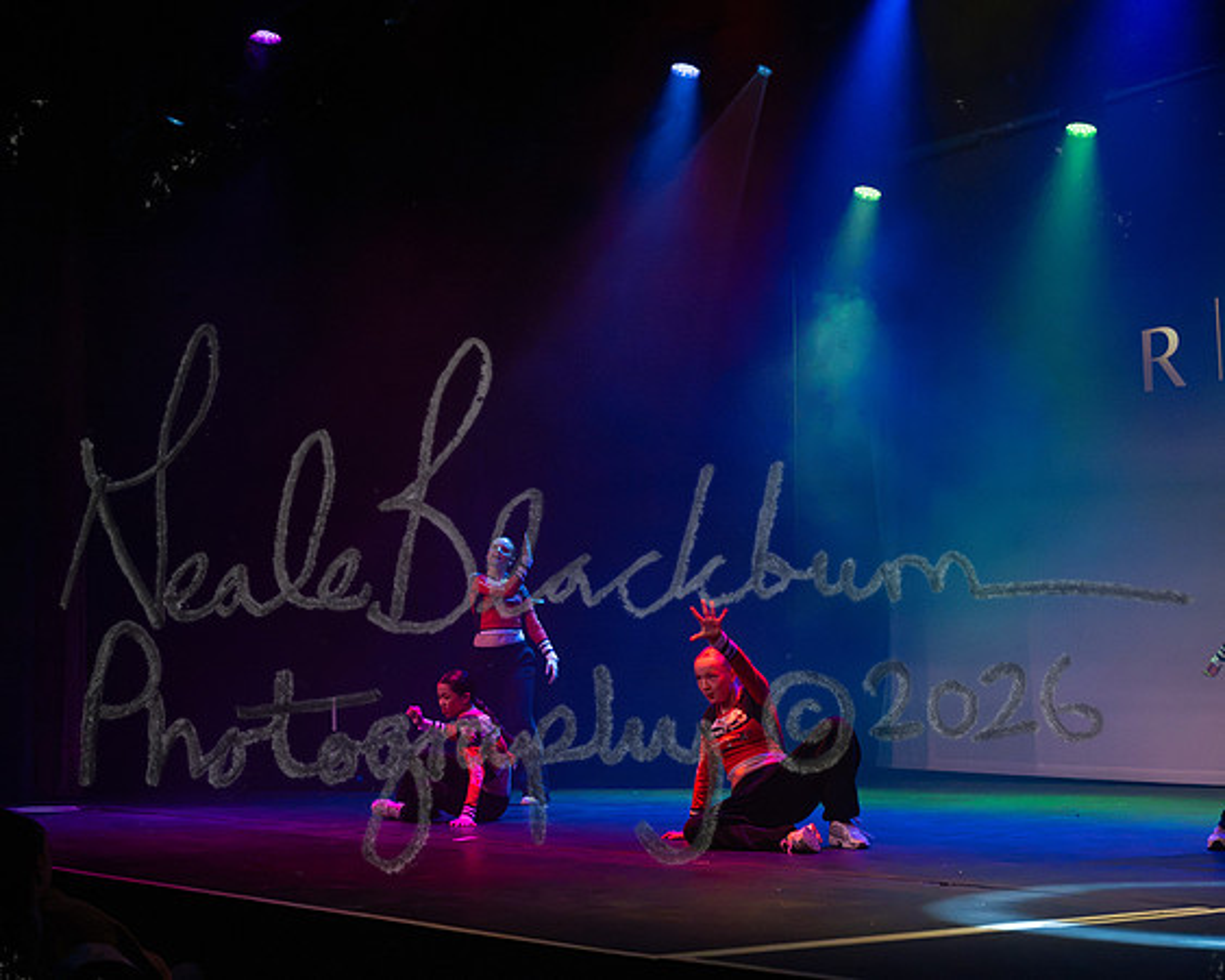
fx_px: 2042
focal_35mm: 56
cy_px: 490
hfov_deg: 33.3
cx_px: 529
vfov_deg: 27.0
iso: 6400
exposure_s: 1/400
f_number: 5
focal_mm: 50
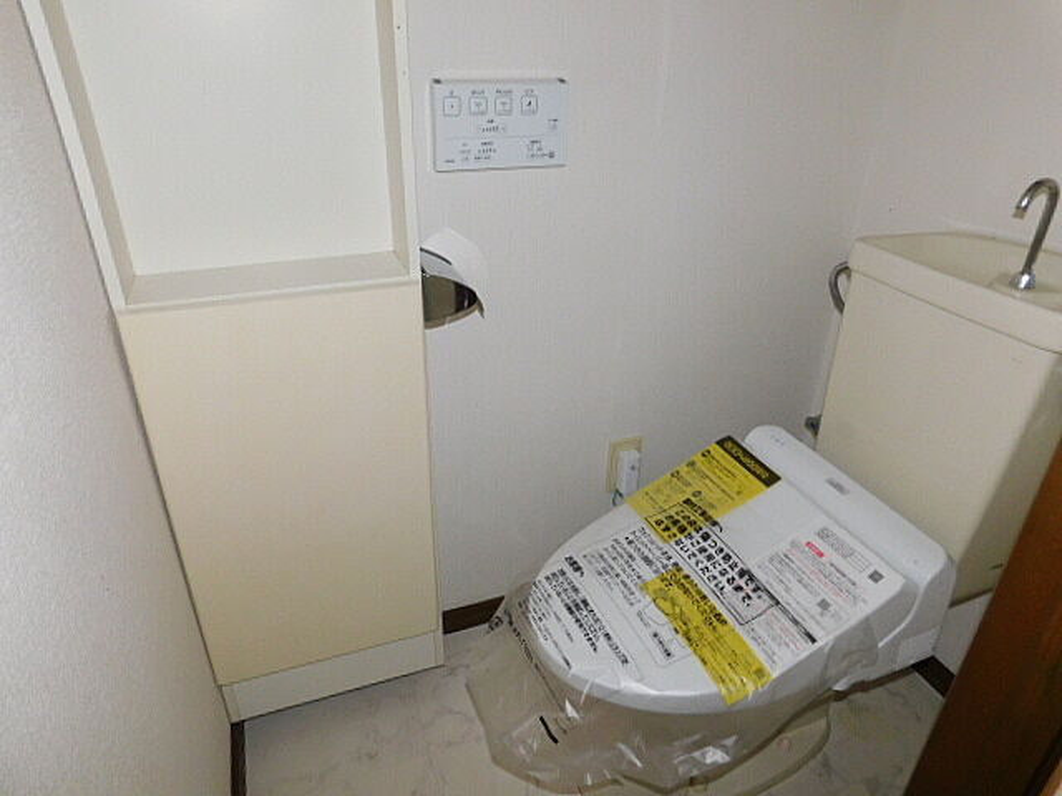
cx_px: 531
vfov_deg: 58.9
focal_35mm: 23
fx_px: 706
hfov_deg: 73.9
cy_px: 398
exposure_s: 1/30
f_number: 3
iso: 200
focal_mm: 4
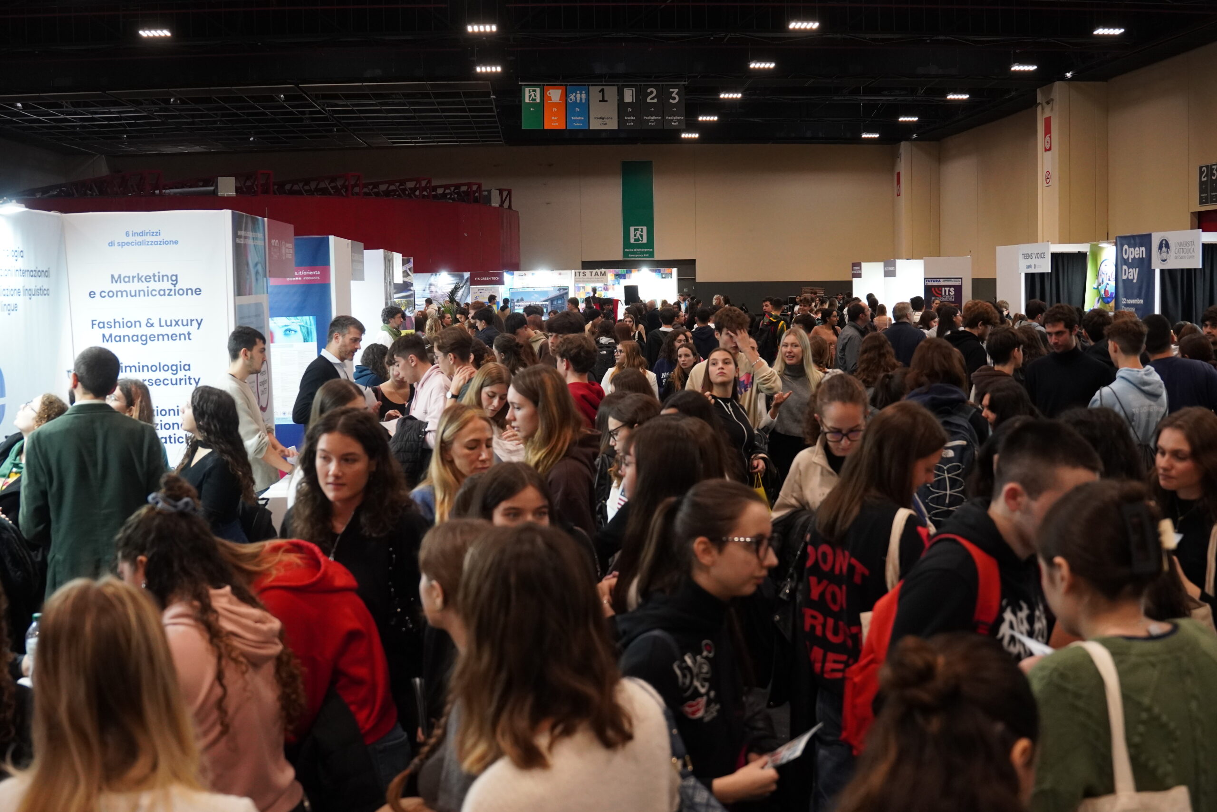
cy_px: 406
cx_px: 608
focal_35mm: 36
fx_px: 1217
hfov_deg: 53.1
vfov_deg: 36.9
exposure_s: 1/160
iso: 1600
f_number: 2.8
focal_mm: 24
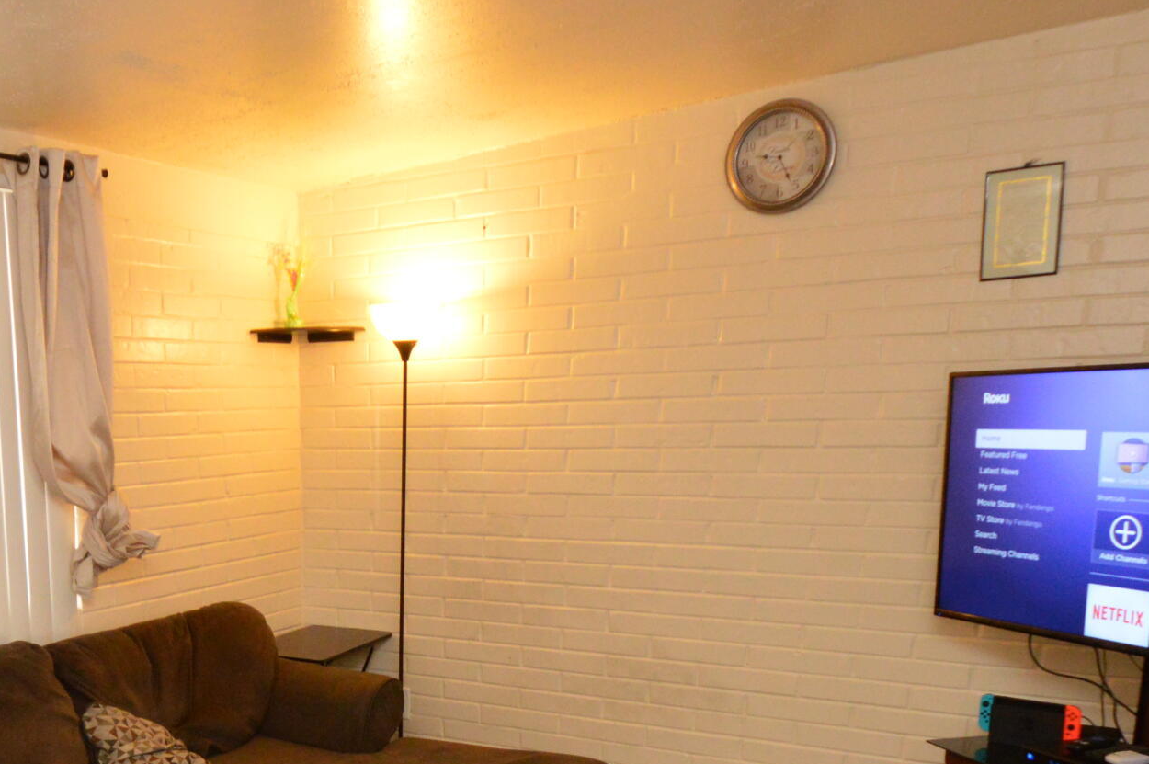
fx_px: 1148
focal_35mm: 36
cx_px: 272
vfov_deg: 35.0
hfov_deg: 50.7
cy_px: 665
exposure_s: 1/60
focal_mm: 10
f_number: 4
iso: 1800
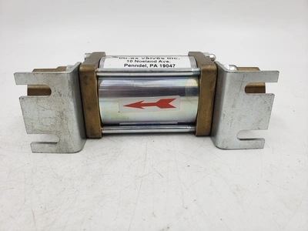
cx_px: 154
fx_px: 231
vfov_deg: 53.1
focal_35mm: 26
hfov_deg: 67.3
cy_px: 116
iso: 50
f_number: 2.4
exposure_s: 1/180
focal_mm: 4.3
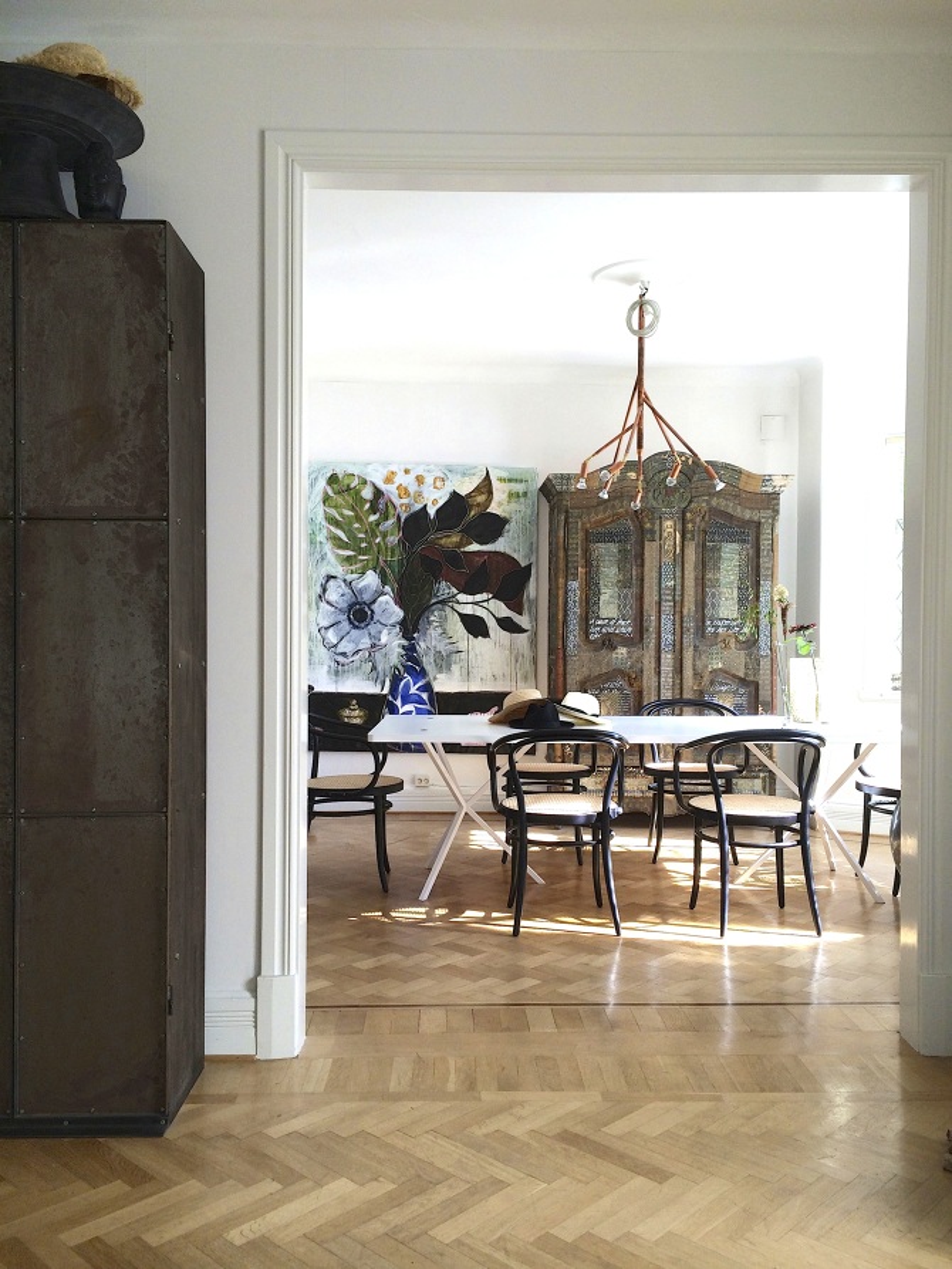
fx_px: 1100
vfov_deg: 60.0
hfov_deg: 46.8
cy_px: 634
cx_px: 476
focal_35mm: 30
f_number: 2.2
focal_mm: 4.12
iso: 50
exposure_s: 1/120
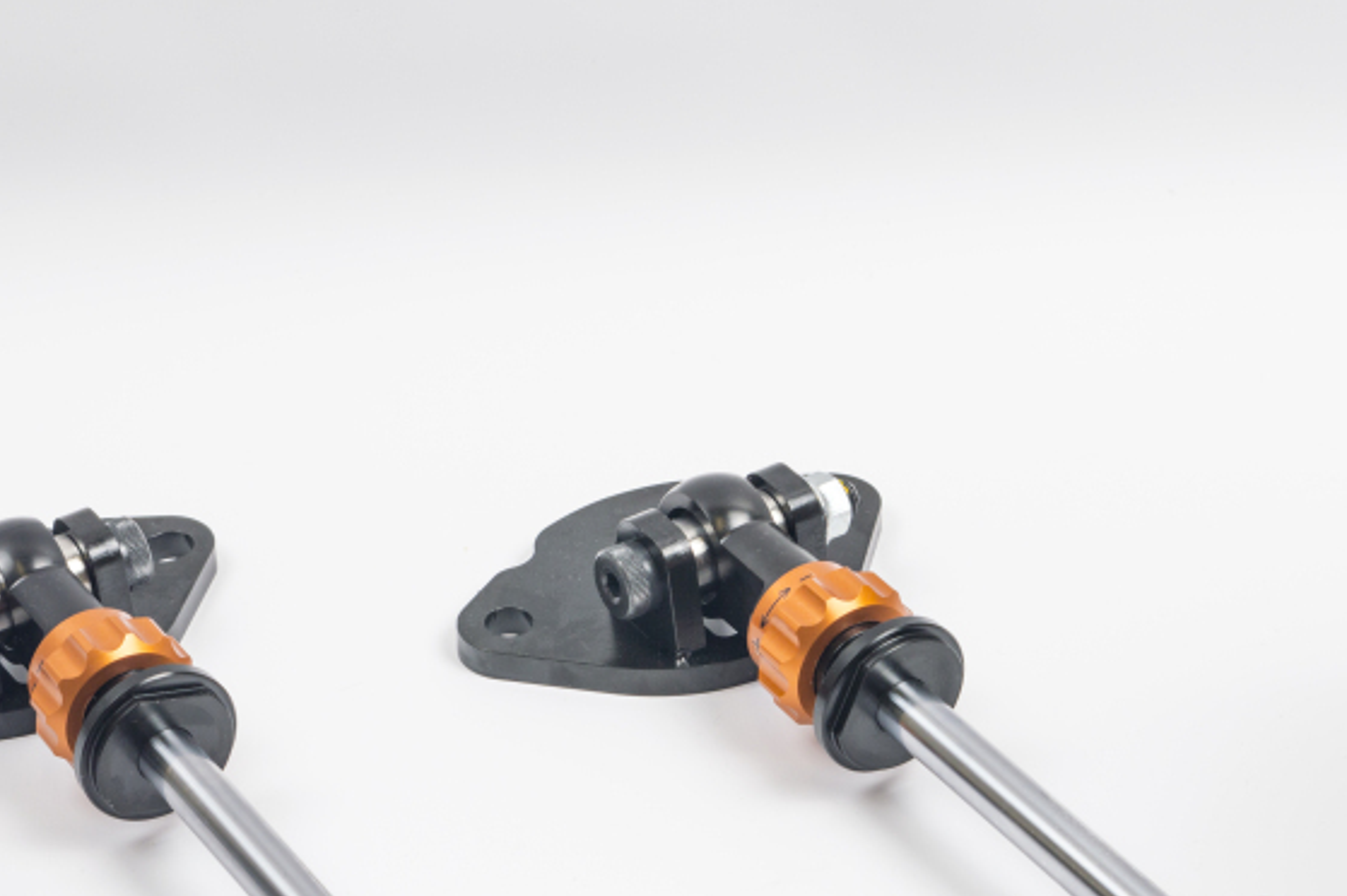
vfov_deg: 13.3
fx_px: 3851
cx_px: 489
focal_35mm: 103
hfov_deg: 19.8
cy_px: 552
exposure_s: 1/15
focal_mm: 48
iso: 100
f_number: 9
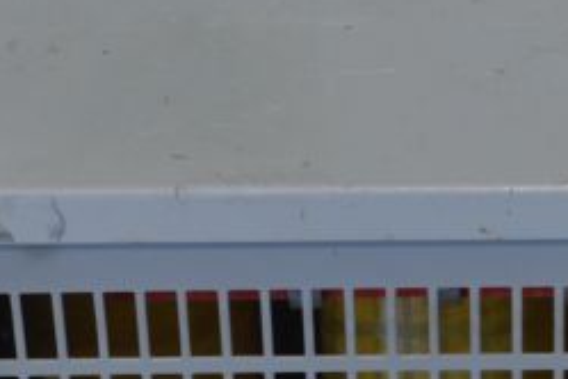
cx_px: 276
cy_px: 453
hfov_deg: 9.5
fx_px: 3424
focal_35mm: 217
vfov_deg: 6.3
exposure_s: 1/25
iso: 400
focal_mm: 36
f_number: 4.8
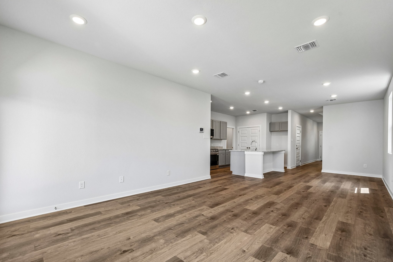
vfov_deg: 77.3
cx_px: 196
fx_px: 164
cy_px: 131
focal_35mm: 15
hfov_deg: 100.4
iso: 400
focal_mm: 10
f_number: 8
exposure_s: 1/50
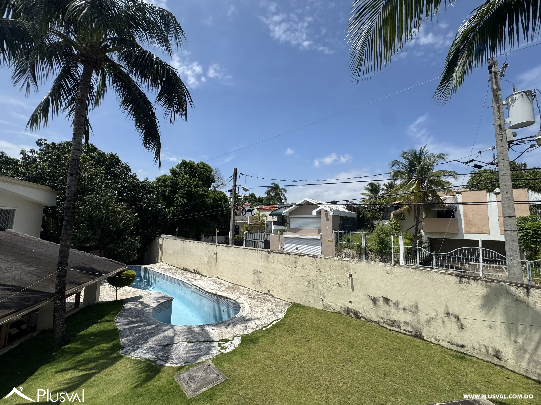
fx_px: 219
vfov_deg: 85.7
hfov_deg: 102.1
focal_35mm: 14
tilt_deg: +5.4
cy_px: 202
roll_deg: -1.2
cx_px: 270
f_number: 2.2
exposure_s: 1/2985
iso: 50
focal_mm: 2.22
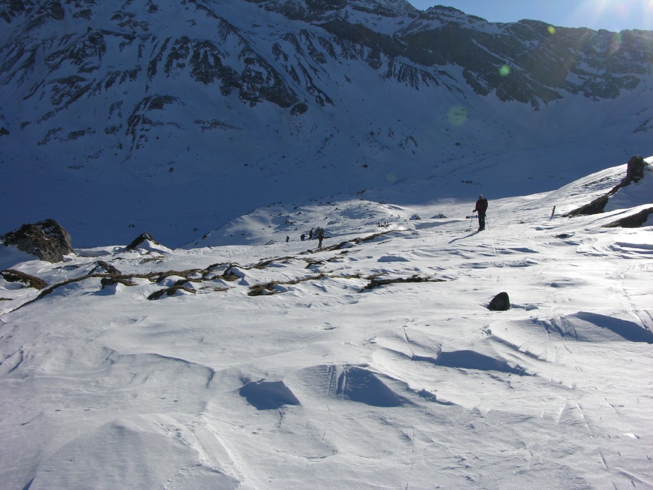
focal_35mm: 35
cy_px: 245
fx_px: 660
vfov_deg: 40.7
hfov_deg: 52.6
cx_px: 326
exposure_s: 1/348
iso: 50
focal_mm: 8.9
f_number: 8
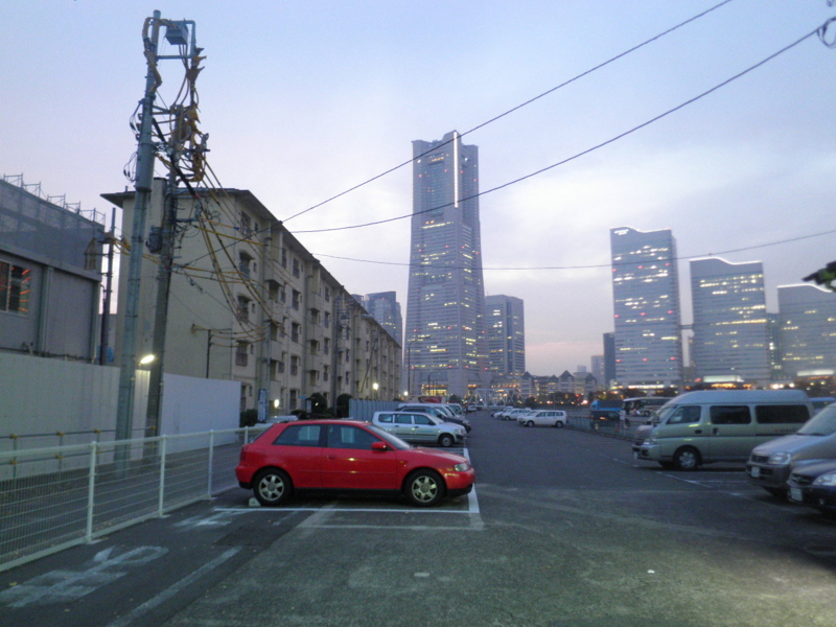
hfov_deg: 67.3
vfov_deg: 53.1
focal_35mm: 26
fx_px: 628
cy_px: 314
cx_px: 418
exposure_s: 1/5
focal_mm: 4.7
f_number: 2.8
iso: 160
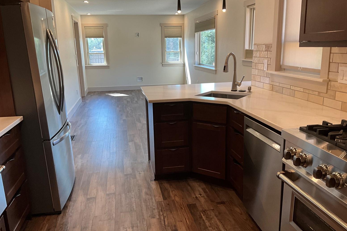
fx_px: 299
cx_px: 175
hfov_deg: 60.3
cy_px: 121
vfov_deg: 42.3
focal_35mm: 31
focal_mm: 3
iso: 64
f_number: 1.8
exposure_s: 1/120
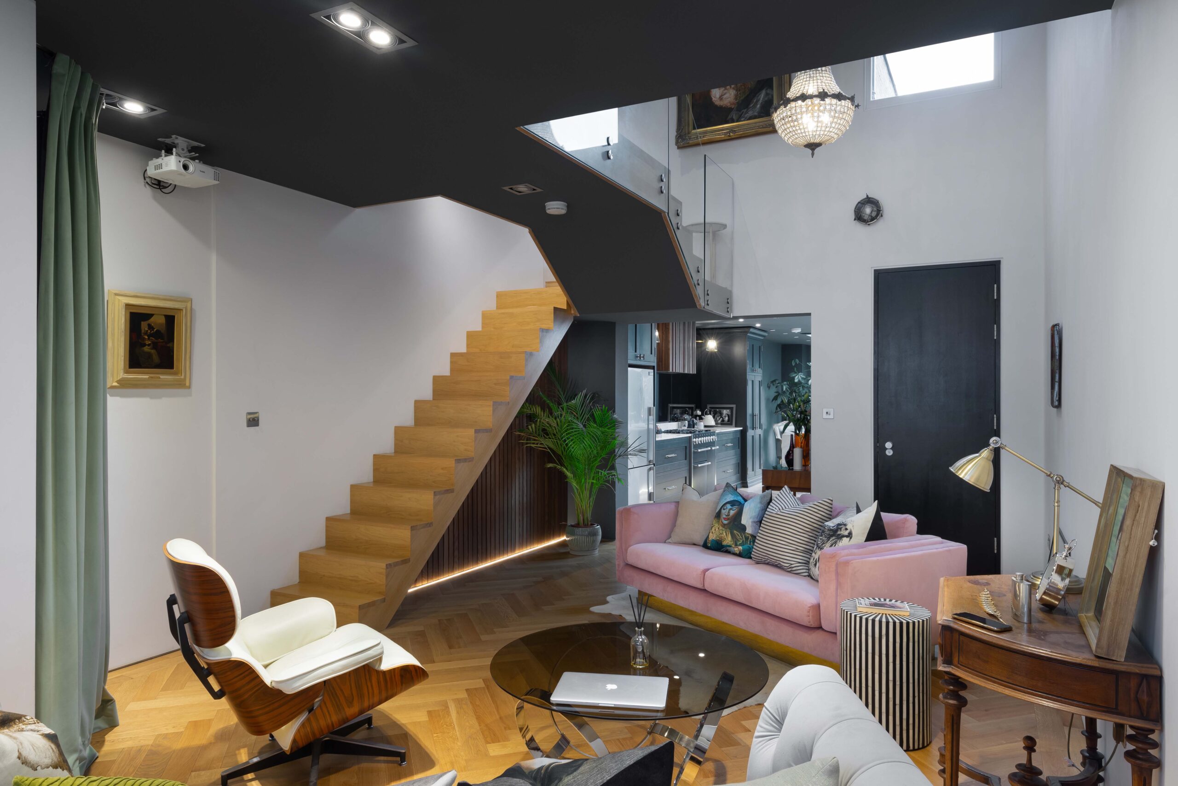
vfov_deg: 57.2
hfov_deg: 78.6
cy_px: 393
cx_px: 589
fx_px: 720
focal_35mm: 22
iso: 200
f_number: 11
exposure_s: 2
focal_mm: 22
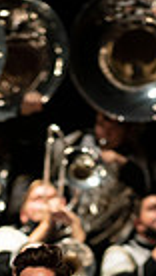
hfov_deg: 1.2
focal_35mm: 1024
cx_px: 49
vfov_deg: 2.1
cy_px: 396
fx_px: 7503
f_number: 2.8
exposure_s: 1/500
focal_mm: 300
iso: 3200
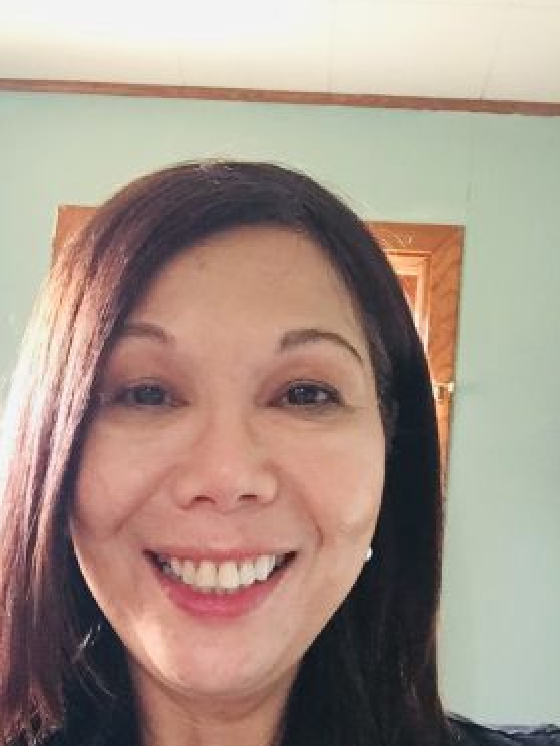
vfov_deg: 46.3
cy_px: 471
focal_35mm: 40
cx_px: 201
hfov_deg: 35.7
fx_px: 863
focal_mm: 2.65
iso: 250
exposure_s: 1/30
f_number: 2.2
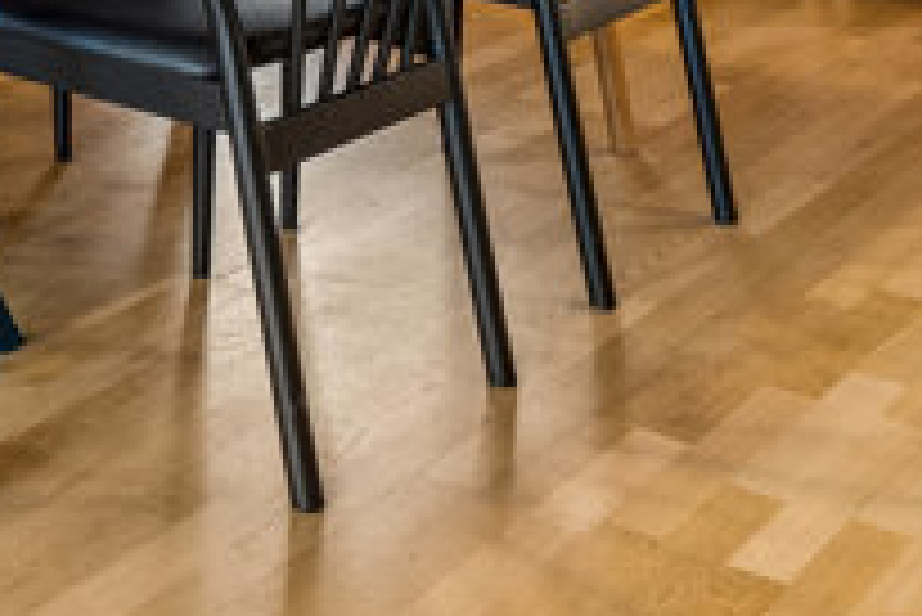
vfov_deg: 14.4
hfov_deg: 24.5
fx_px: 2102
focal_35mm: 82
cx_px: 229
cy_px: -537
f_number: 8
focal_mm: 14
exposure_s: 1/5
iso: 200
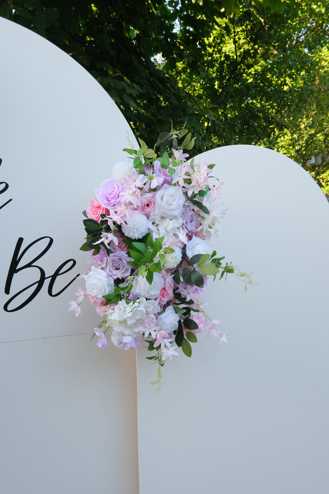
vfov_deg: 69.4
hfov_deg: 49.6
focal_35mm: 26
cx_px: 164
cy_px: 247
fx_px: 356
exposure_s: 1/40
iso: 640
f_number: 10
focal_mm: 17.4
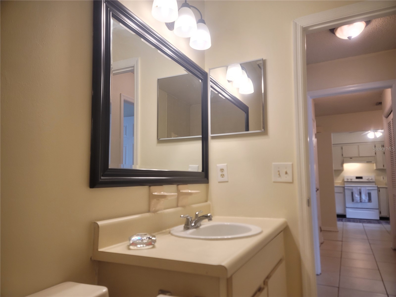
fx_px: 286
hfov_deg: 69.4
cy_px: 148
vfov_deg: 54.9
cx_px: 198
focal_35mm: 25
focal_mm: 7
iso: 200
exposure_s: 1/120
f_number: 1.8
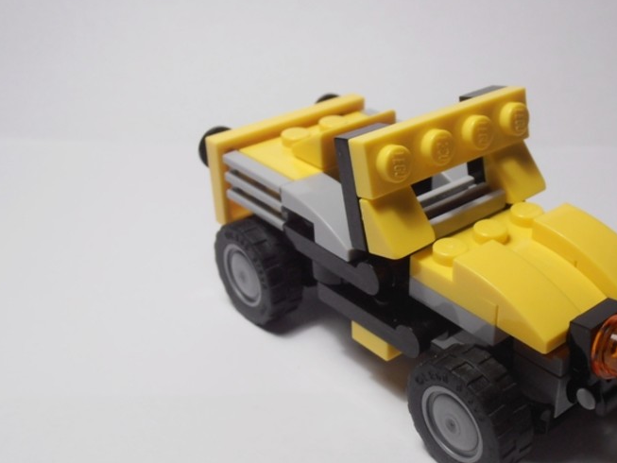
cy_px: 254
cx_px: 417
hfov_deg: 37.0
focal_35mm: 51
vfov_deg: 28.6
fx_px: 909
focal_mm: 6.61
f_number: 3.9
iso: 80
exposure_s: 1/60
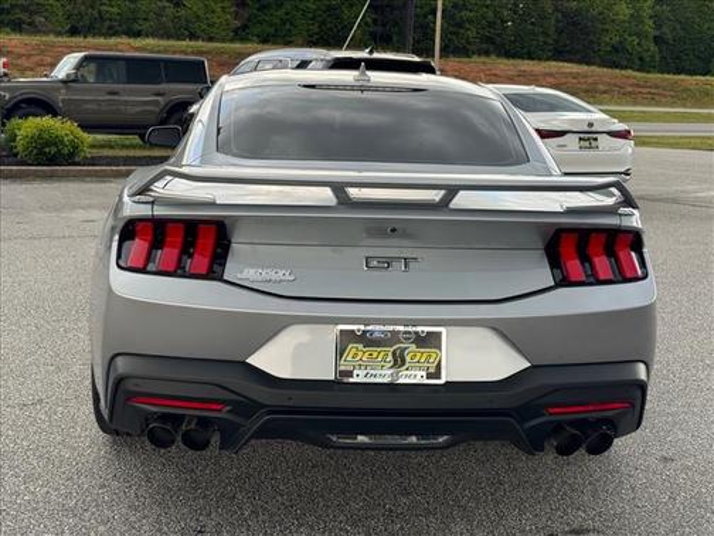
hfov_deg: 39.7
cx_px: 357
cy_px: 268
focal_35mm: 48
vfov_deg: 30.3
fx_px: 990
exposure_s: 1/241
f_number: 1.78
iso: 64
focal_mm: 6.76
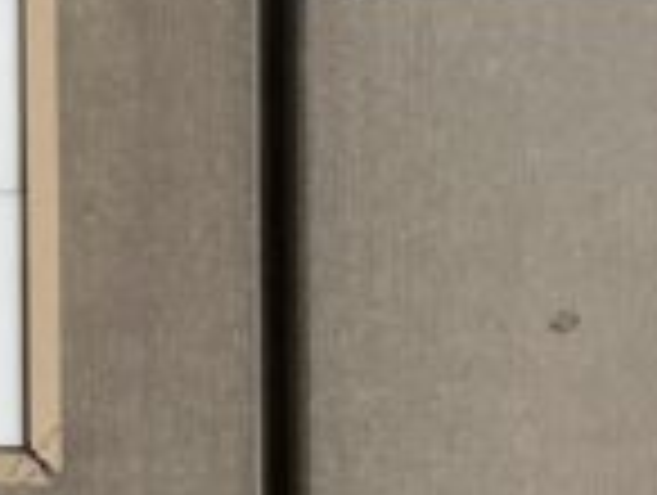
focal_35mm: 182
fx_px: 3460
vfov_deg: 7.6
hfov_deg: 10.2
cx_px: -572
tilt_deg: -0.2
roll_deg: +0.3
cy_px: -752
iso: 32
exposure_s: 1/477
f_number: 1.6
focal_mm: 4.2
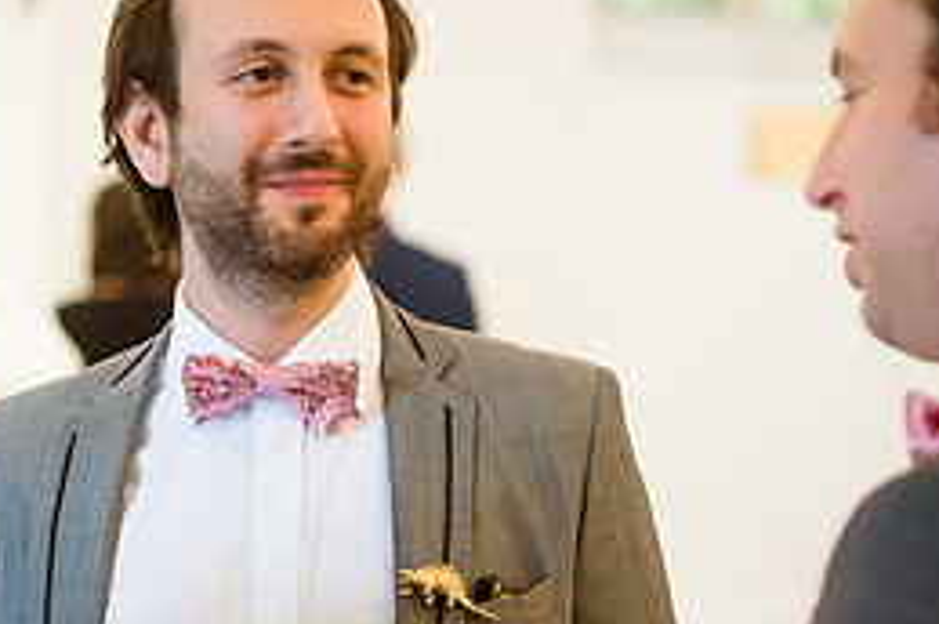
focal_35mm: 163
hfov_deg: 12.6
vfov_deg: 8.4
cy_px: 333
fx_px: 4246
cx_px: 266
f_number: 2.8
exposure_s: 1/160
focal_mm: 70
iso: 4000
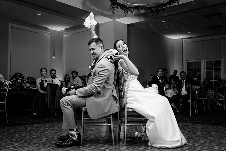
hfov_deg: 47.1
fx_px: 259
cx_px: 115
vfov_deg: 32.4
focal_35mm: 41
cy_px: 77
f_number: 5.6
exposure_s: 1/200
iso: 2000
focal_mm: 39
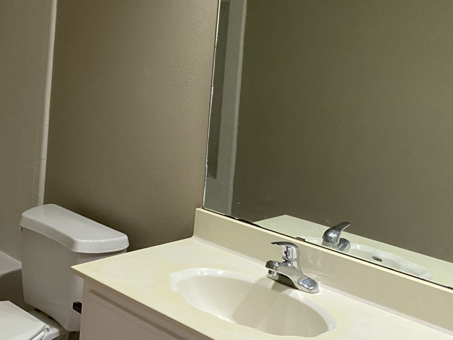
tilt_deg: -0.9
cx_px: 103
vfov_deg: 29.3
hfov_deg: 38.4
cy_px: 48
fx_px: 628
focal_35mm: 48
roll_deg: -4.8
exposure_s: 1/40
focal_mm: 4.25
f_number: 1.8
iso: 400
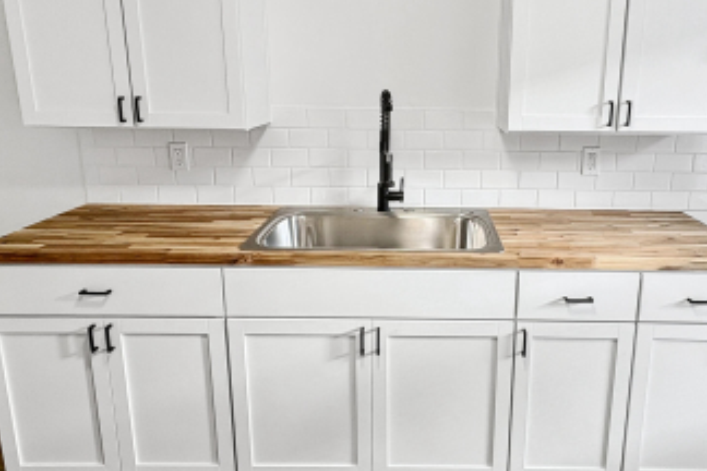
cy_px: 209
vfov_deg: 43.5
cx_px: 429
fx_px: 589
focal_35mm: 30
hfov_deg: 61.3
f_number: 2.2
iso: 125
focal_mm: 2.2
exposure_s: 1/60
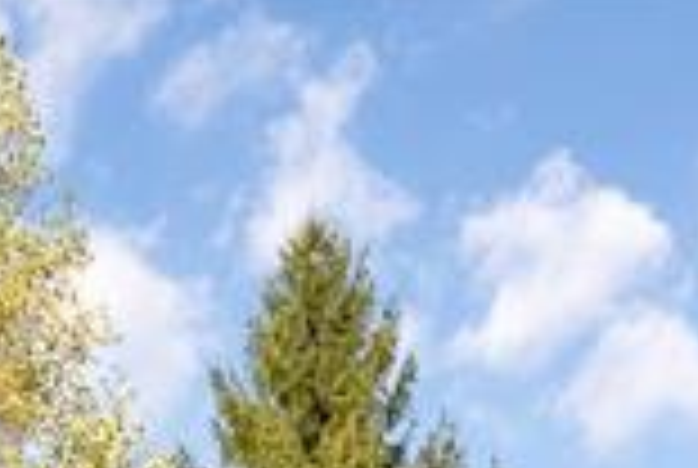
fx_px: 2176
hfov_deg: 17.8
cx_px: -14
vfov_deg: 9.1
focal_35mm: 112
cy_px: 1523
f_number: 4
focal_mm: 17
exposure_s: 1/125
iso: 100
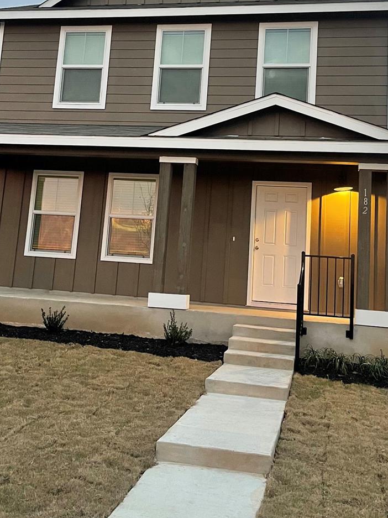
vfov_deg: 44.8
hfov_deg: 35.1
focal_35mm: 41
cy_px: 153
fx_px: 613
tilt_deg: +10.6
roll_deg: -4.3
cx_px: 195
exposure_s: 1/60
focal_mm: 5.1
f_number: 1.6
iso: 500
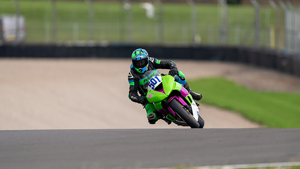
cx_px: 165
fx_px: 6549
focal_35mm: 823
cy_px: 74
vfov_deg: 1.5
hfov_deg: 2.6
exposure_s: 1/500
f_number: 4
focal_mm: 600
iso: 125
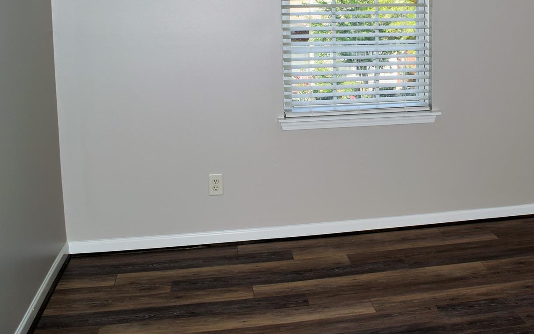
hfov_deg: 42.1
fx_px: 670
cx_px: 405
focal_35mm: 46
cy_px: 77
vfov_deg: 27.6
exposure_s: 1/80
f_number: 5.6
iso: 100
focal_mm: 18
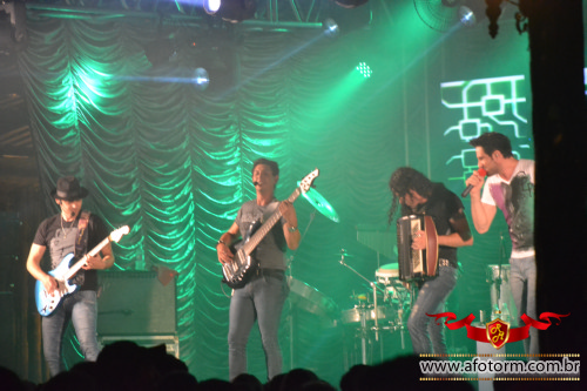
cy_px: 196
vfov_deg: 6.8
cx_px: 294
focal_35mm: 202
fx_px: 3301
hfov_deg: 10.2
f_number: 7.1
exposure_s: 1/80
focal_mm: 135
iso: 3200
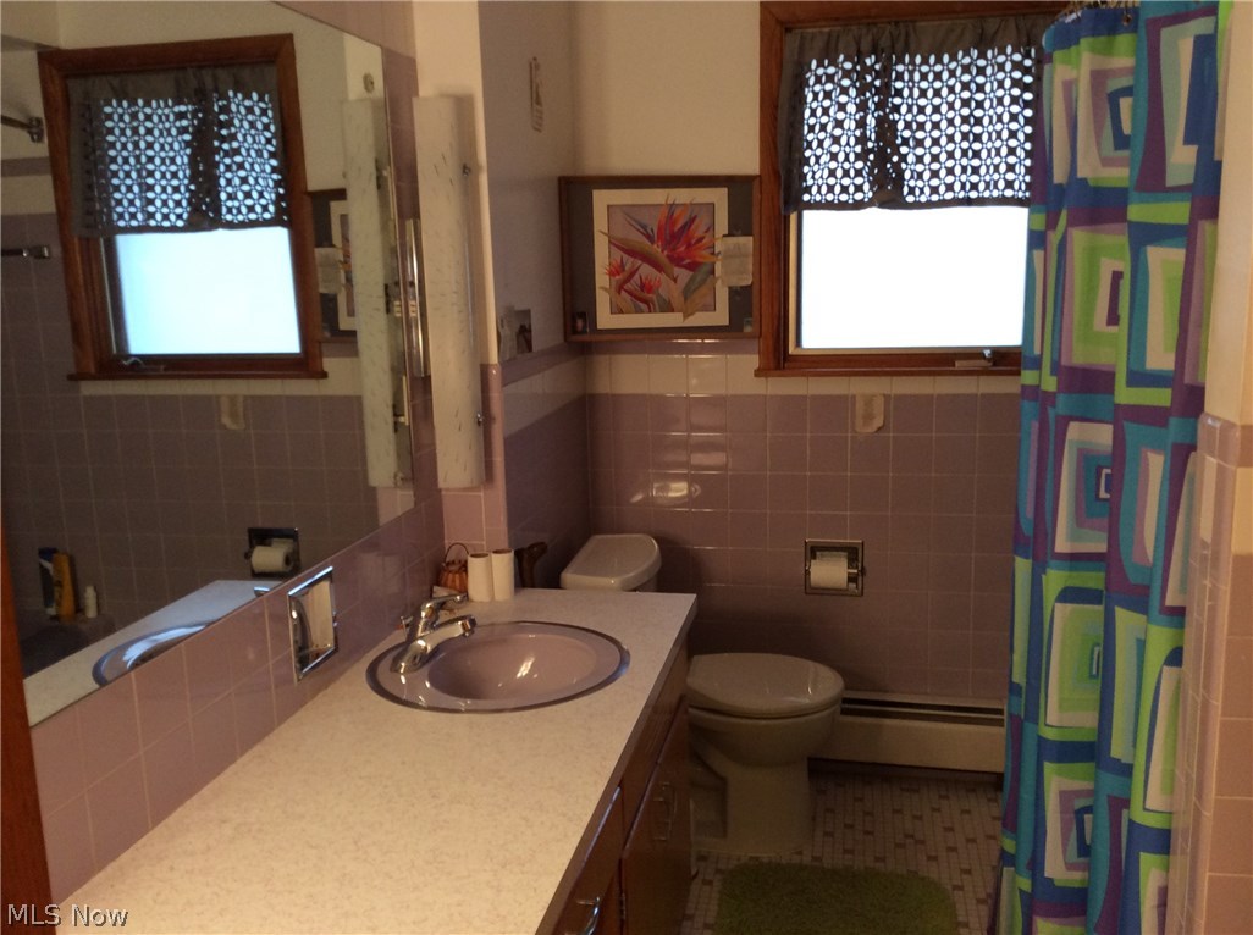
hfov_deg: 56.9
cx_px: 626
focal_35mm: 32
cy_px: 468
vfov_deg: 44.0
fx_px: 1156
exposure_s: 1/24
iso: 80
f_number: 2.4
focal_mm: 3.3
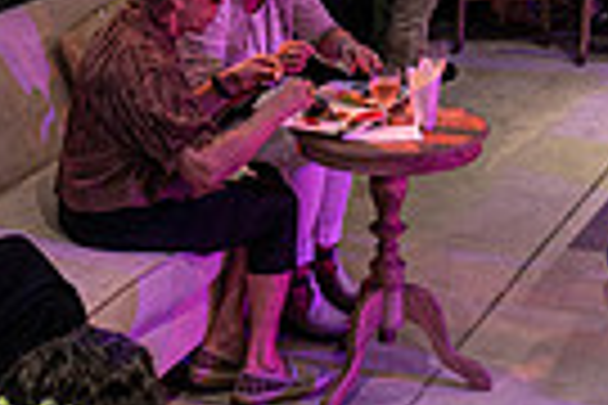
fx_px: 1739
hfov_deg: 19.8
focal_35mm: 103
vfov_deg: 11.7
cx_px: 392
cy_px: -439
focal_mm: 8.8
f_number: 2.8
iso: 400
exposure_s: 1/60
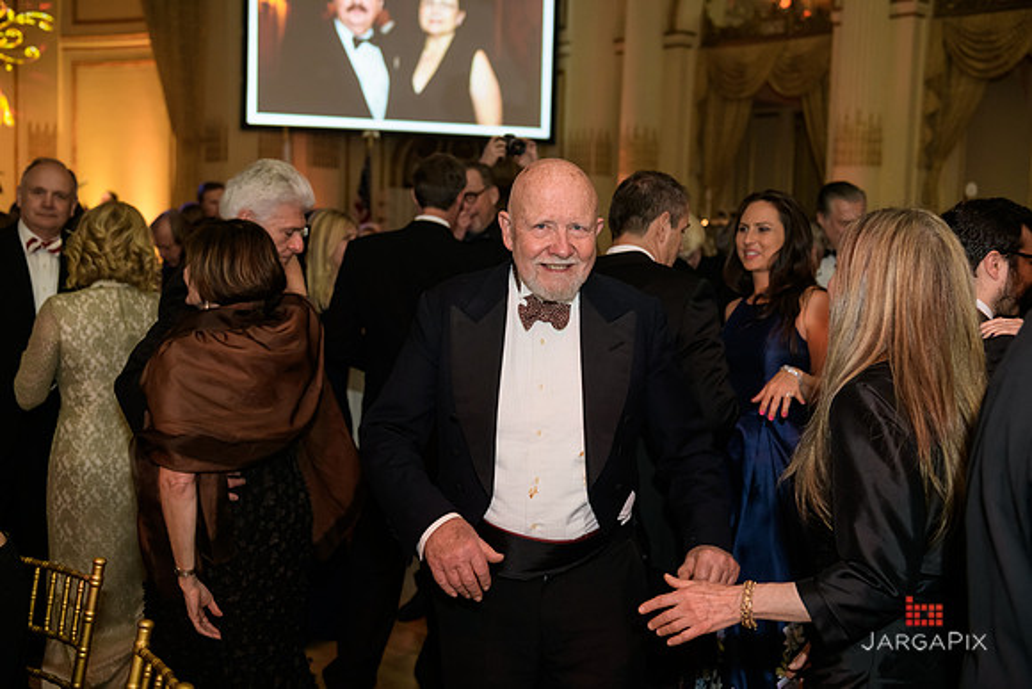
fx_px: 1262
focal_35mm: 44
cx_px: 516
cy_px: 344
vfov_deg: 30.5
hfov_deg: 44.5
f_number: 3.2
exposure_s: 1/100
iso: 1600
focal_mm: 44
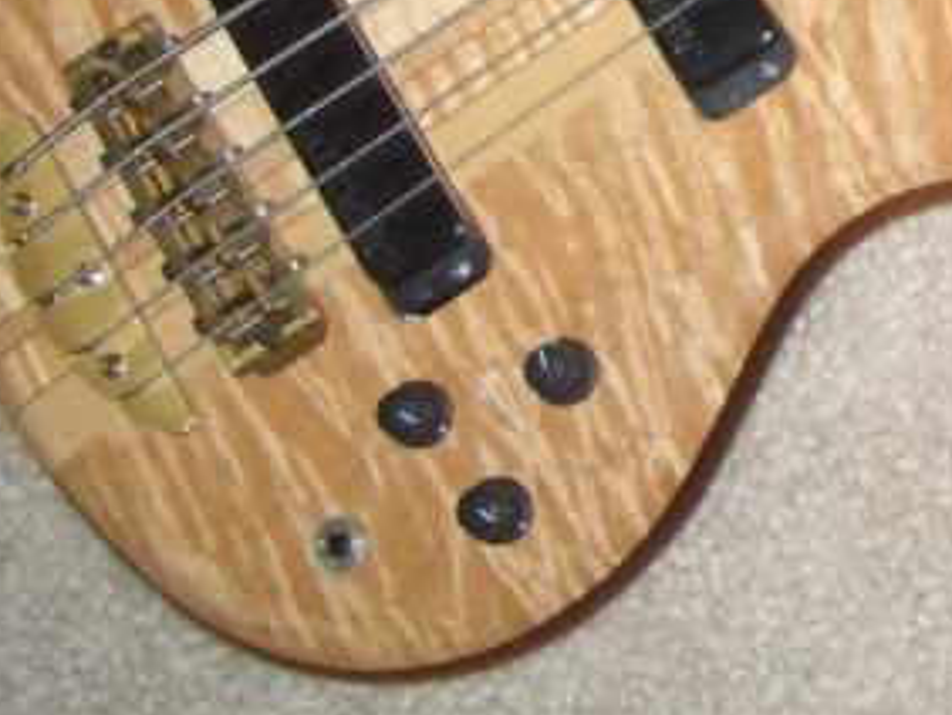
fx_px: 3496
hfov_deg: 14.4
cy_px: -486
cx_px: 1458
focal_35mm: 127
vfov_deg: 11.1
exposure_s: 1/60
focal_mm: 5.8
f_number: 2.6
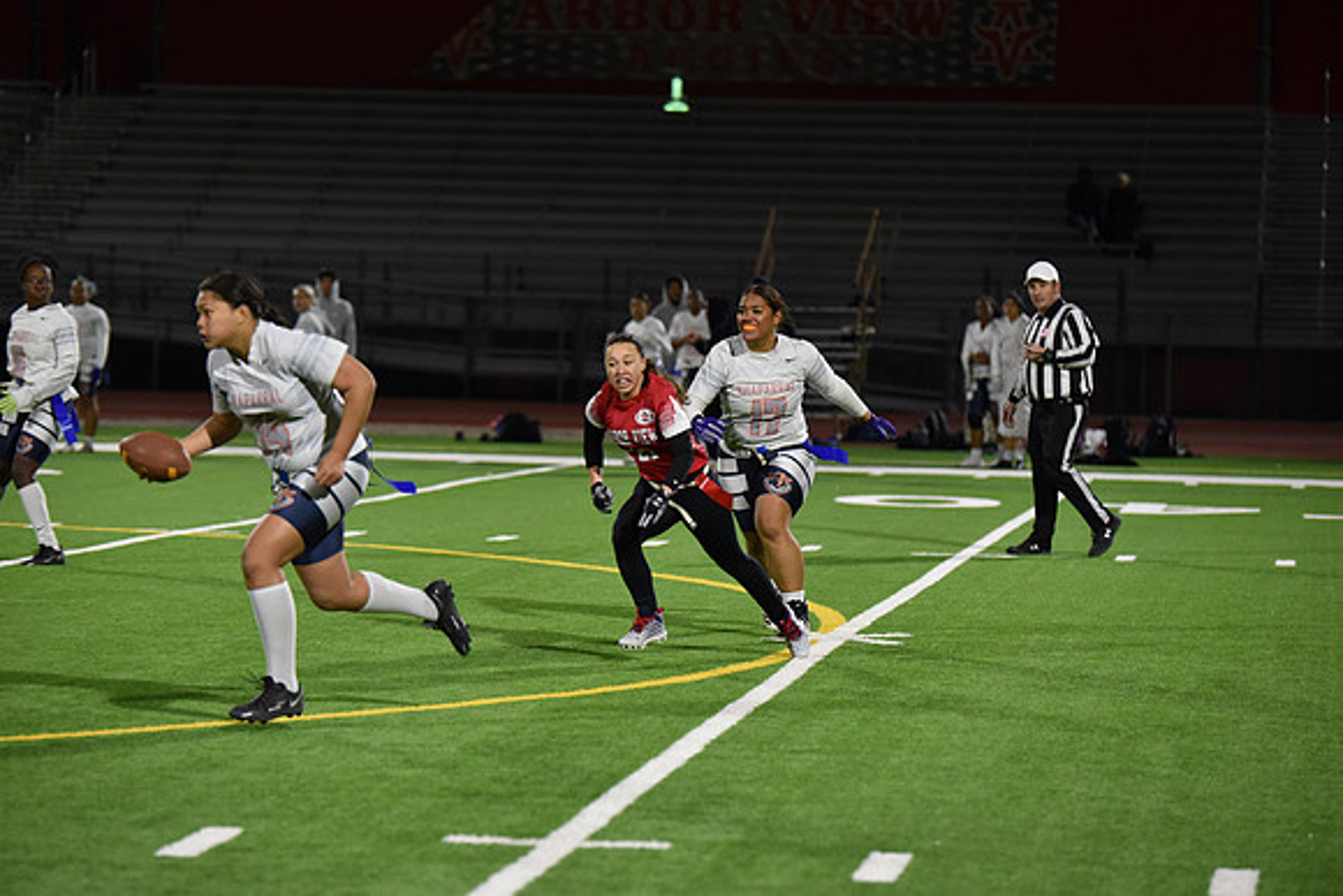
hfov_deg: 13.2
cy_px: 448
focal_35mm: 155
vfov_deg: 8.9
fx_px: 5783
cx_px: 672
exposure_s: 1/640
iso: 3200
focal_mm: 155
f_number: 2.8
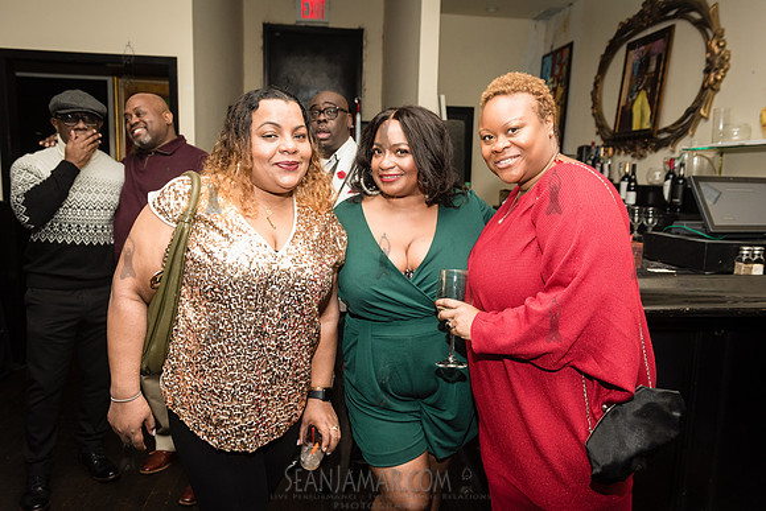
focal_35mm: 28
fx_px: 596
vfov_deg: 46.4
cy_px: 256
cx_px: 383
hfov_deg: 65.5
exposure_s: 1/250
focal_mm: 28
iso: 2000
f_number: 4.5
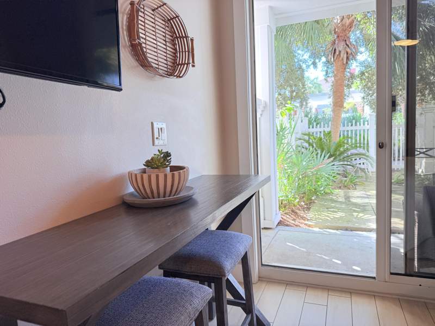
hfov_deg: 71.6
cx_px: 218
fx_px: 302
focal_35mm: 24
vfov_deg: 56.8
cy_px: 163
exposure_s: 1/140
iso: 100
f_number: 1.78
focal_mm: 6.76
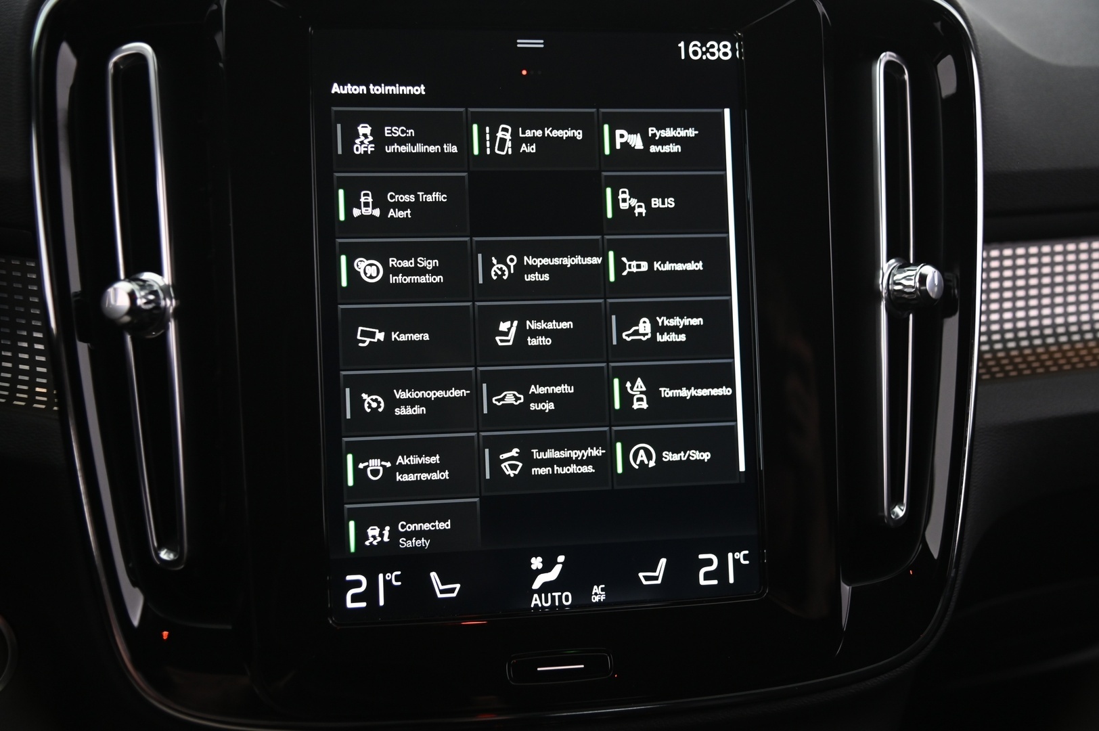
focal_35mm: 44
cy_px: 366
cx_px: 550
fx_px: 1342
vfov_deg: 30.5
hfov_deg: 44.5
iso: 2000
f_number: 4
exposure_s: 1/20
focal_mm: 44
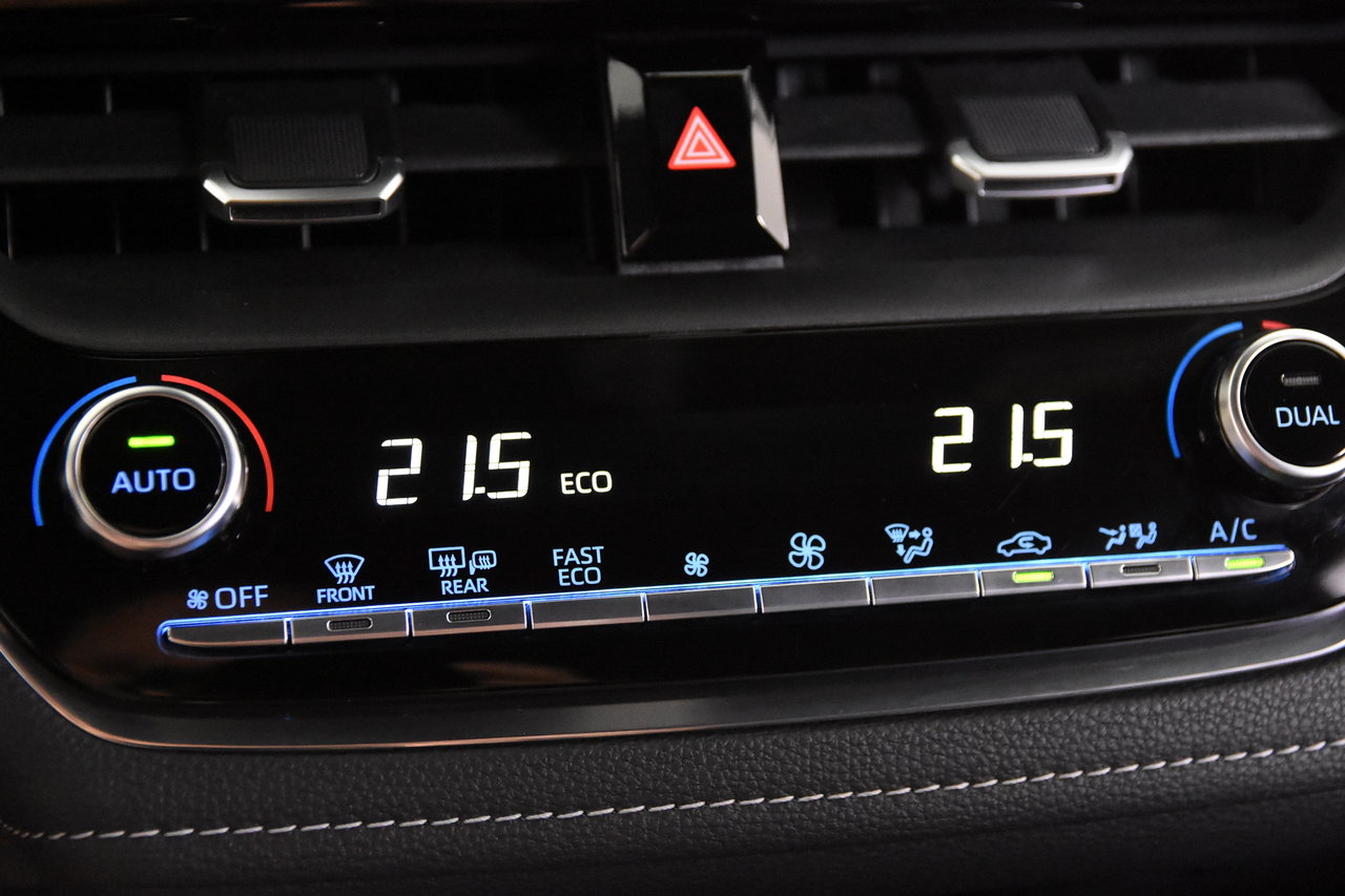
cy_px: 448
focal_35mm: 68
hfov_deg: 29.9
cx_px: 672
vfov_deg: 20.2
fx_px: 2521
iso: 9000
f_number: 3.5
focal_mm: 45
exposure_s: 1/80
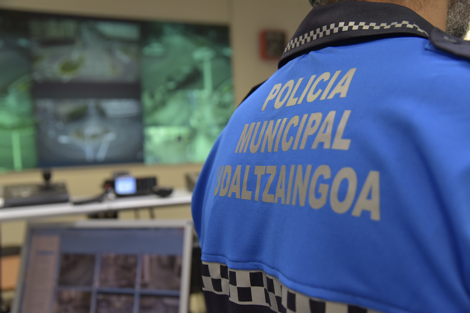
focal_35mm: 38
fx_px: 496
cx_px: 235
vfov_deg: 35.1
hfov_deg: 50.7
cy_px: 156
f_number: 4.5
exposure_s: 1/125
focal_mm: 38
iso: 1250
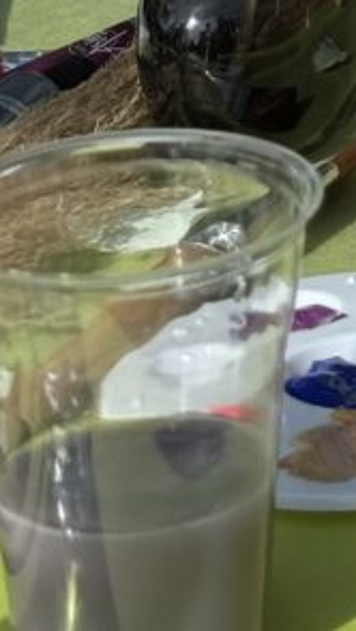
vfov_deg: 11.3
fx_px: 3046
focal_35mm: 182
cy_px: -328
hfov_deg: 6.5
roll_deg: -0.2
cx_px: 755
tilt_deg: -10.0
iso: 64
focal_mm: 6.76
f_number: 1.78
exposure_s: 1/4049
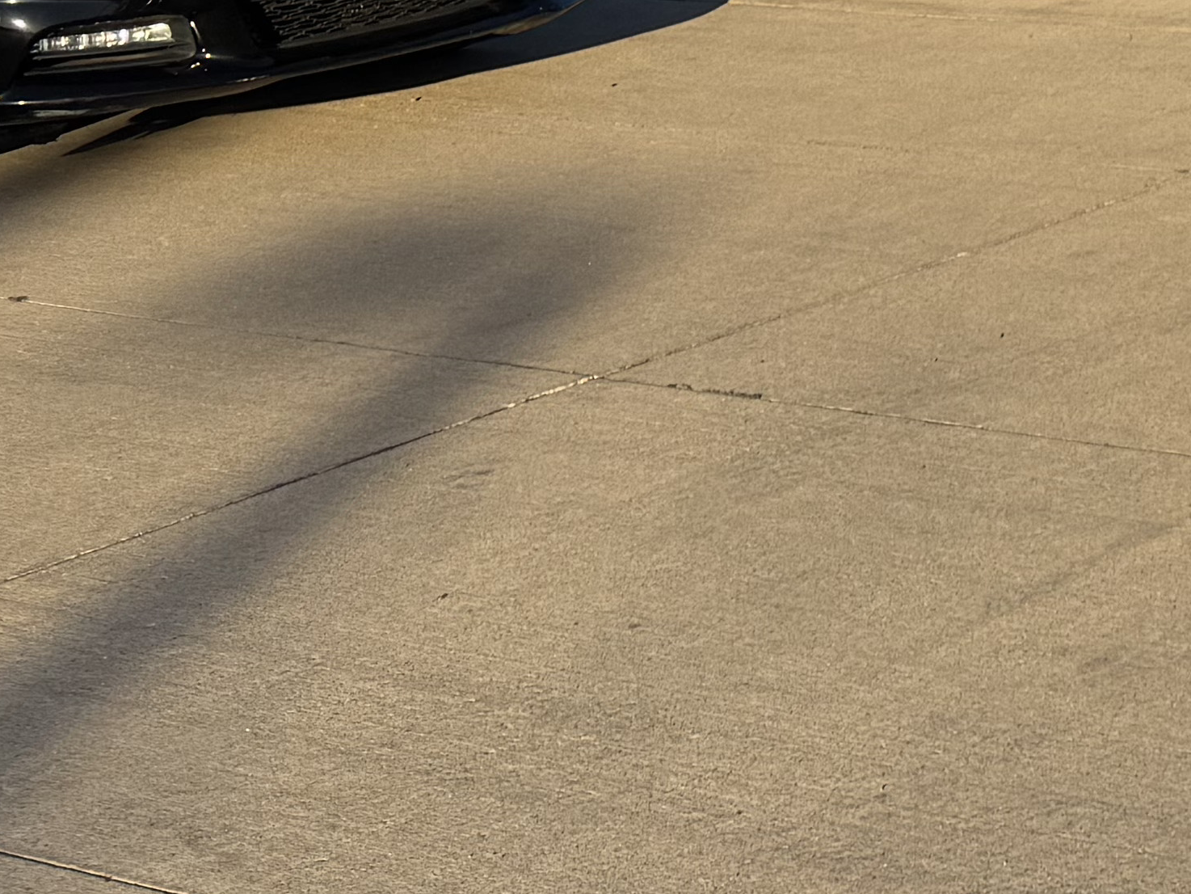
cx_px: 2001
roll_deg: +2.4
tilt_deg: -0.4
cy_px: -520
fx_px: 3200
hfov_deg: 17.8
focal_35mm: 93
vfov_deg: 14.6
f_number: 1.78
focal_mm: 6.76
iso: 80
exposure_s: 1/4049
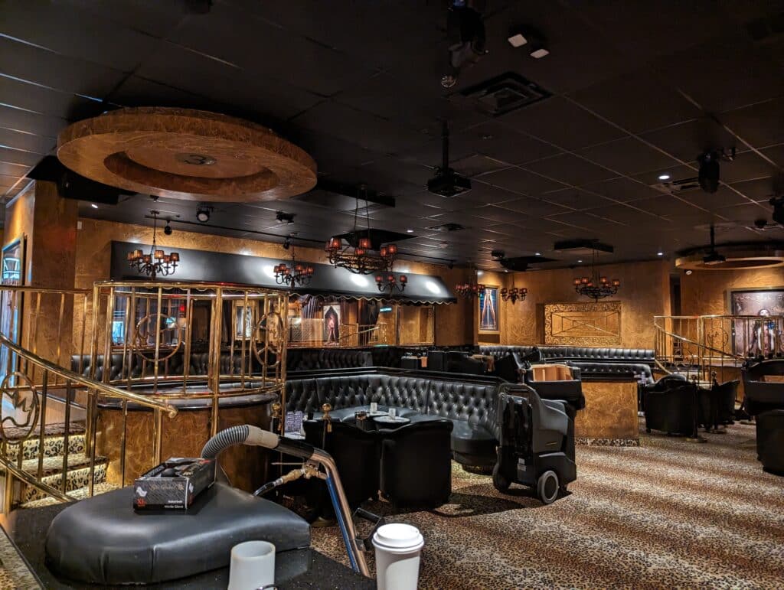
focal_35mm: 24
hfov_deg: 71.5
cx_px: 392
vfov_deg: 56.9
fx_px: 544
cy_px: 295
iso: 590
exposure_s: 1/25.3
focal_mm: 6.81
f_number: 1.85
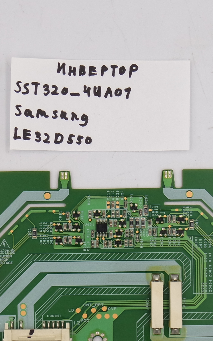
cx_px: 102
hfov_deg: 10.6
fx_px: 1152
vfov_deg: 16.8
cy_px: 205
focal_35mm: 124
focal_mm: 17
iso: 160
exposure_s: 1/100
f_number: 5.6
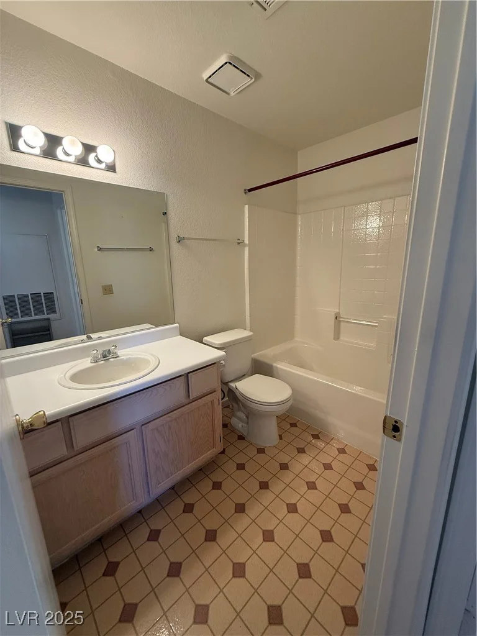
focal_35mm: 14
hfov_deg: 85.7
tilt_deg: -12.1
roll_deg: +1.3
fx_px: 257
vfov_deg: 102.1
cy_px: 318
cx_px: 238
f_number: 2.2
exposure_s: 1/120
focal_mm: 2.22
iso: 320
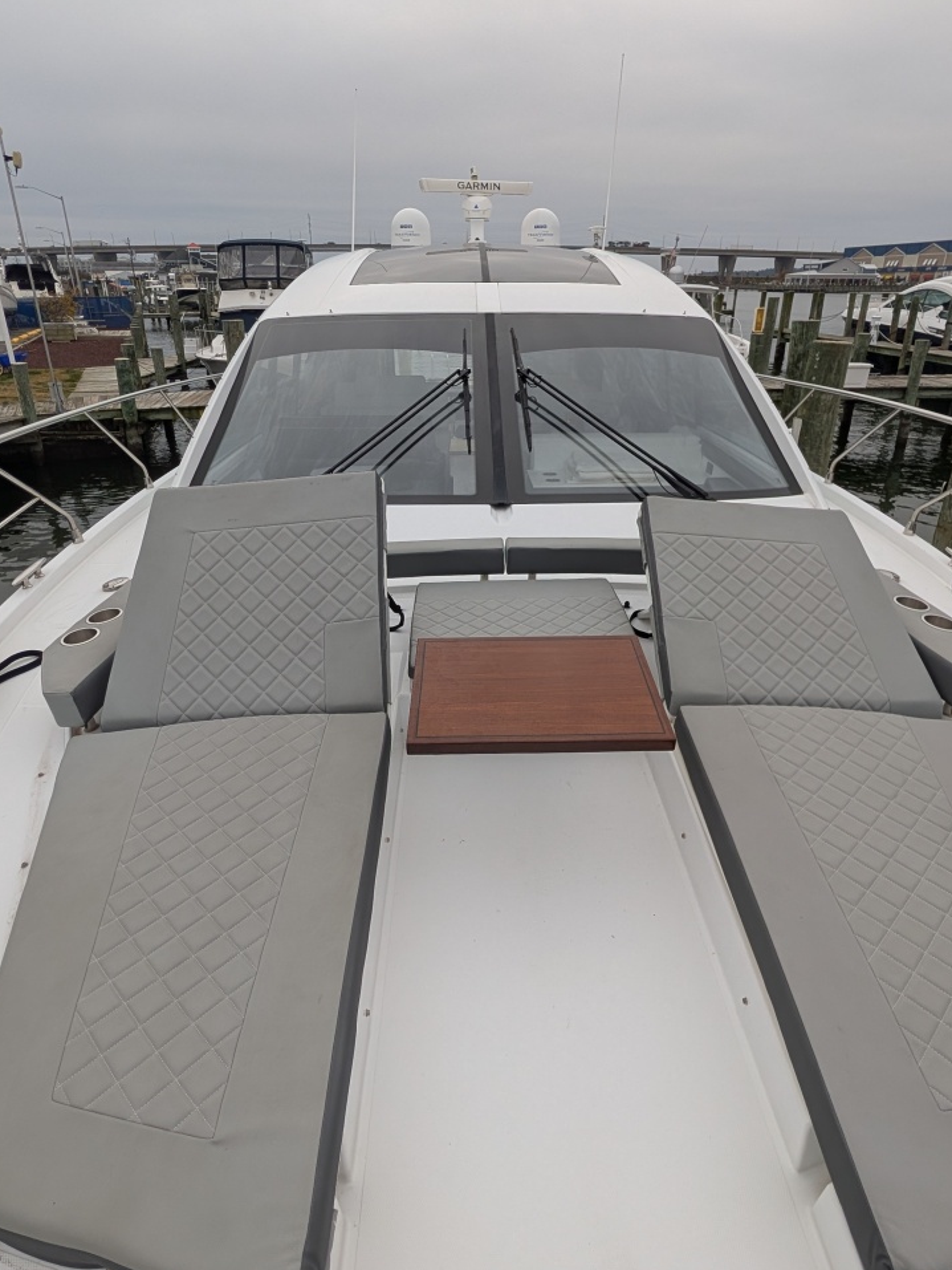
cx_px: 487
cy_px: 599
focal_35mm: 18
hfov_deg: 71.6
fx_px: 660
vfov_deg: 87.7
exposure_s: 1/3077
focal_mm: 2.02
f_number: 1.7
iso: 49
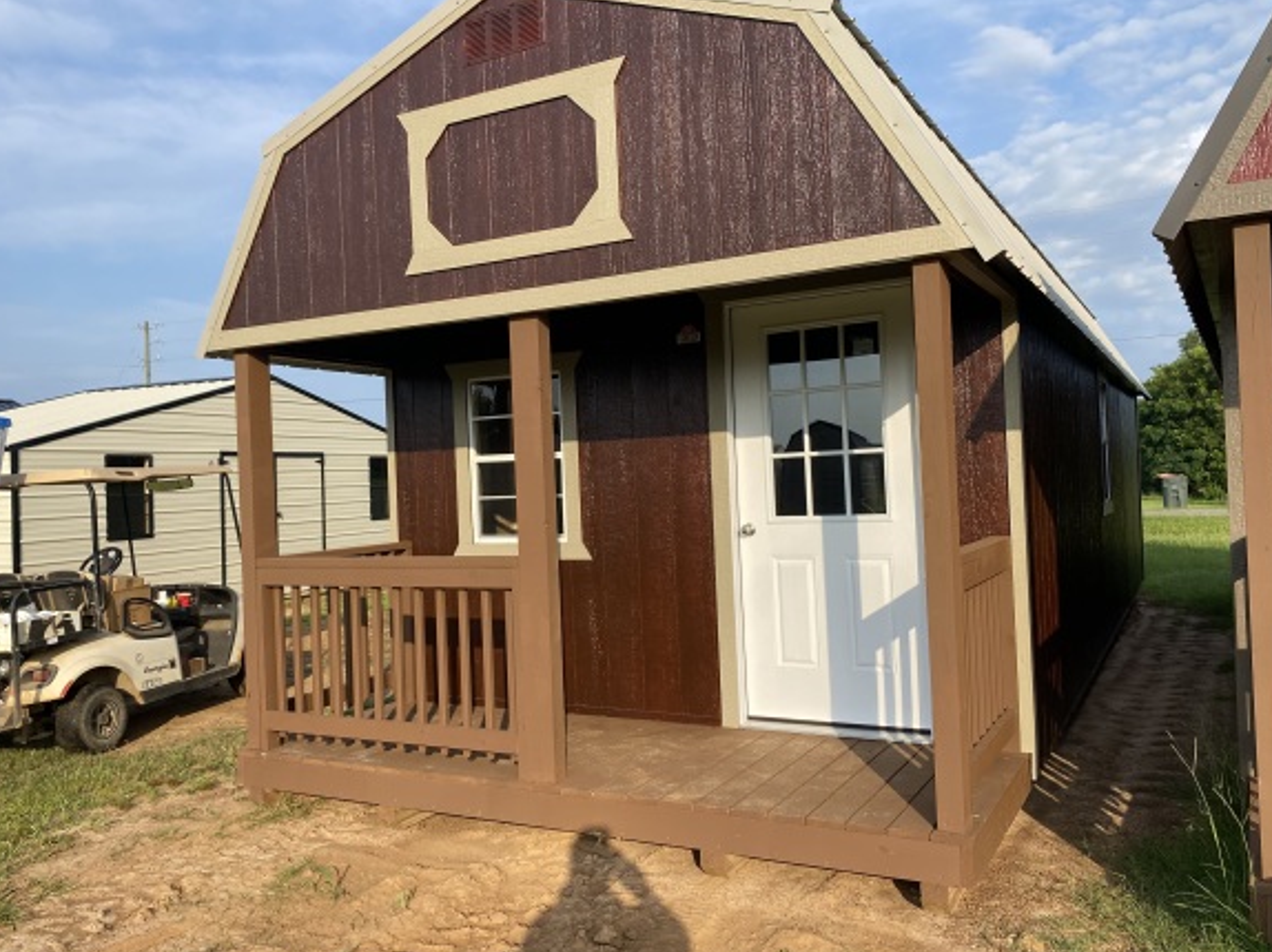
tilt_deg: +2.7
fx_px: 1065
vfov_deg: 48.2
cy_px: 483
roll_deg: +3.4
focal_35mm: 29
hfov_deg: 61.7
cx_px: 609
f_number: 1.8
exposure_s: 1/2028
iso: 32
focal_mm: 4.25
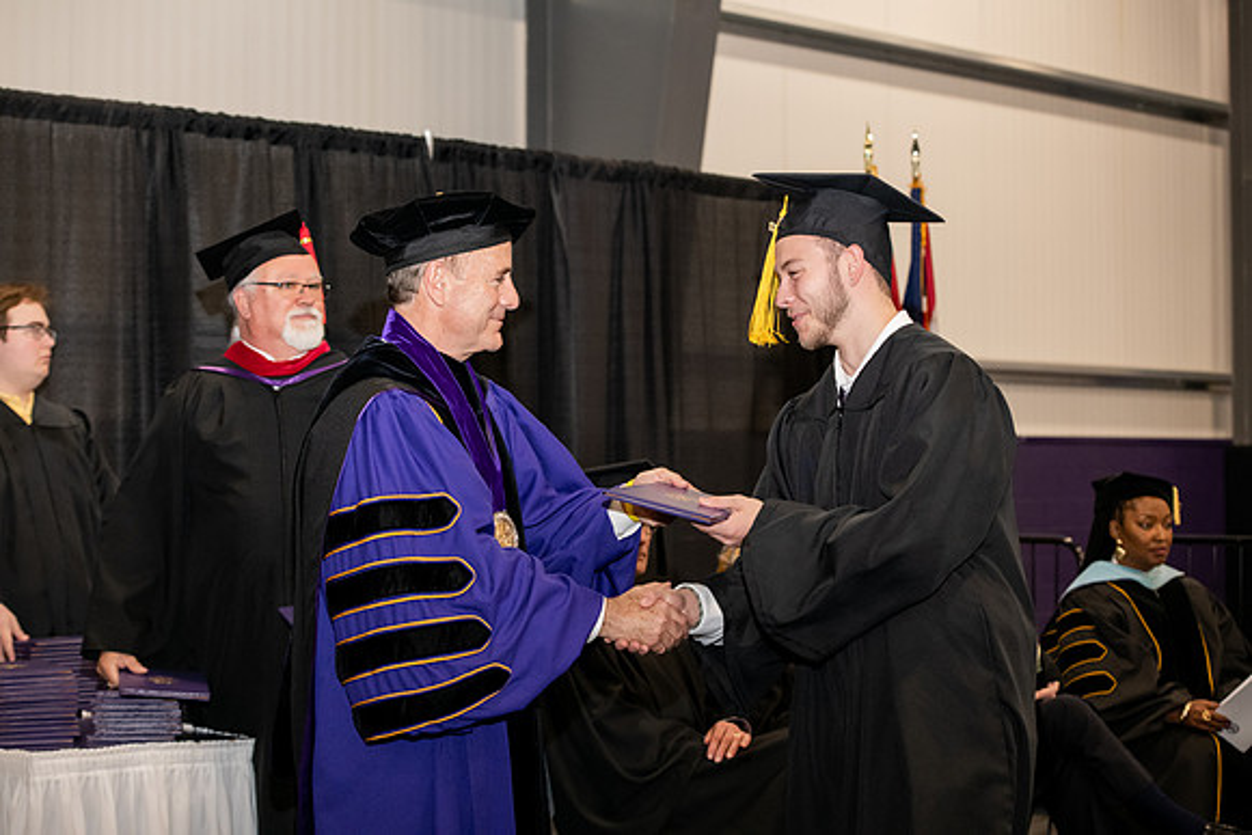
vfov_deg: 19.5
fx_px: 2435
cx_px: 626
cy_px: 418
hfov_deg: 28.8
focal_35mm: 70
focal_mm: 70
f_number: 5
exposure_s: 1/200
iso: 2000
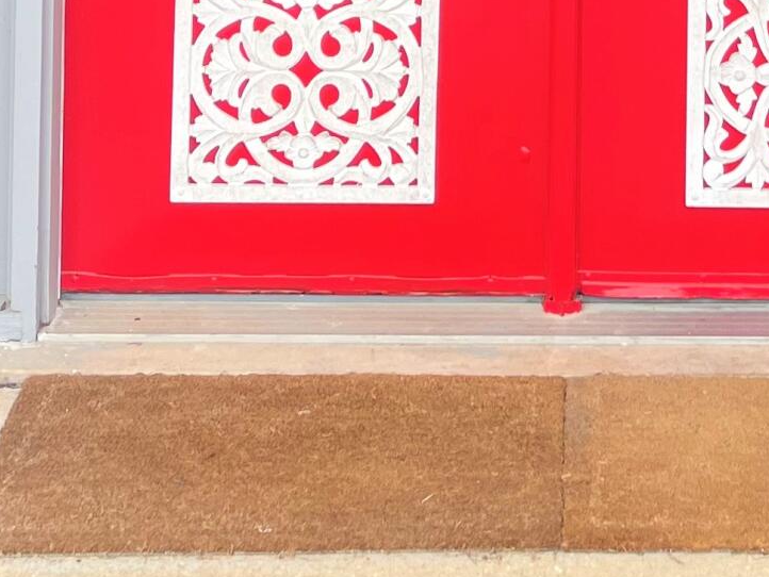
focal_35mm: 108
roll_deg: -2.0
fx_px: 2400
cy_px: -529
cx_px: 657
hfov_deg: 18.0
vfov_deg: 12.3
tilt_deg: -1.4
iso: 50
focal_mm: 5.1
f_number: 1.6
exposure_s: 1/567
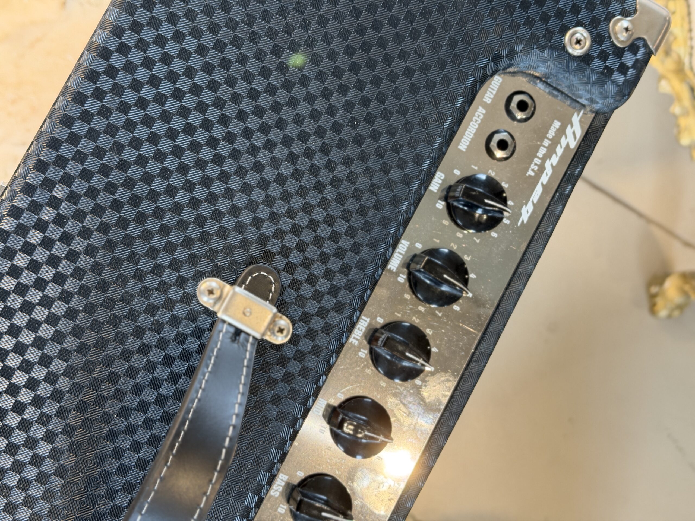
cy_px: 260
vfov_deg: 30.3
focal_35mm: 48
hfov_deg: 39.7
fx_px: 964
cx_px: 348
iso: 250
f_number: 1.78
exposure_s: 1/45
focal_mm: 6.76
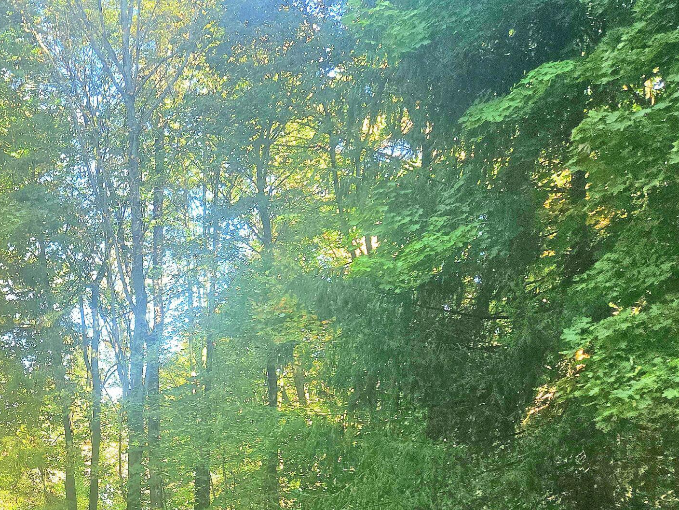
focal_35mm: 49
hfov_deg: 35.9
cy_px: 474
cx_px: 32
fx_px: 961
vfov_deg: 28.4
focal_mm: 5.4
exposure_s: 1/526
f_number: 1.8
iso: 125
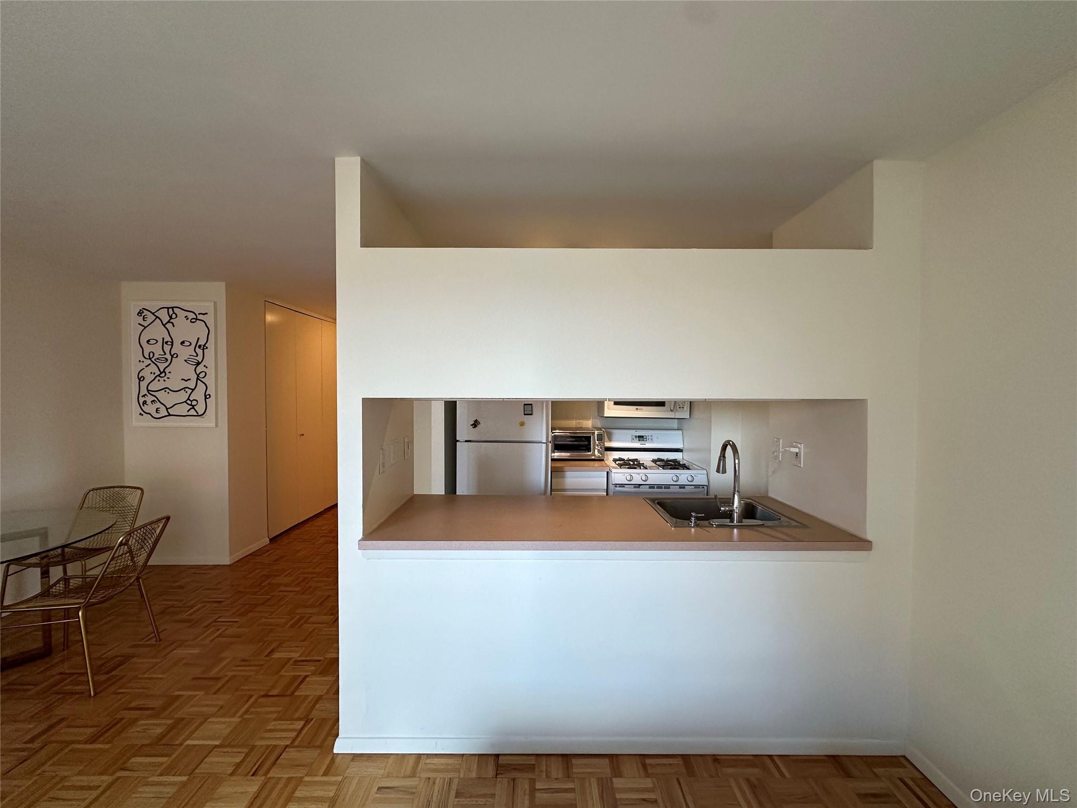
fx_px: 436
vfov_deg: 85.7
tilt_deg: -1.7
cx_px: 538
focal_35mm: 14
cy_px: 404
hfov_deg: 102.1
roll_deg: -0.4
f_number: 2.2
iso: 200
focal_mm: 2.22
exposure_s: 1/120
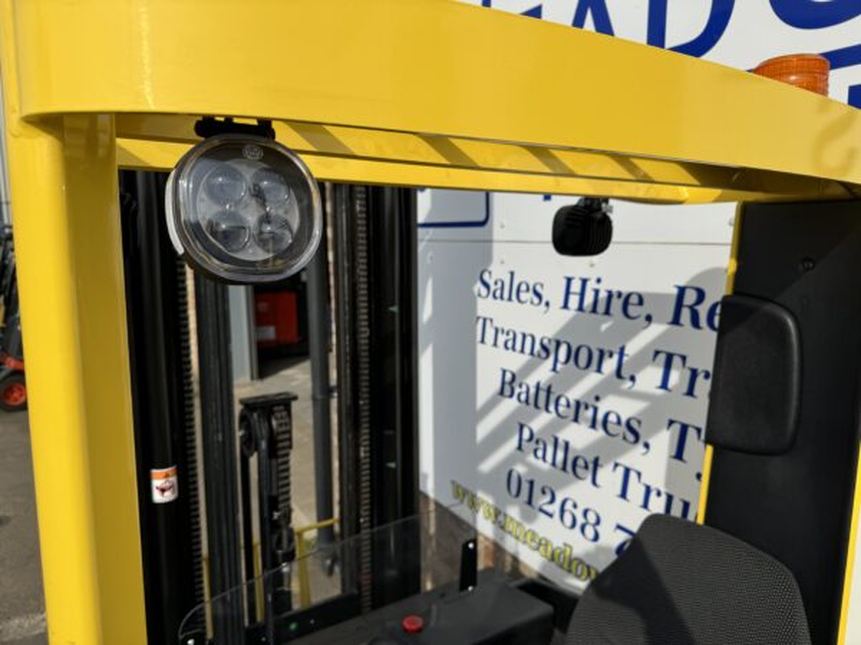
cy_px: 322
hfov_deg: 71.6
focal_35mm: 24
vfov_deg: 56.8
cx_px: 430
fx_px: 597
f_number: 1.78
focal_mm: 6.76
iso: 80
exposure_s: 1/6410
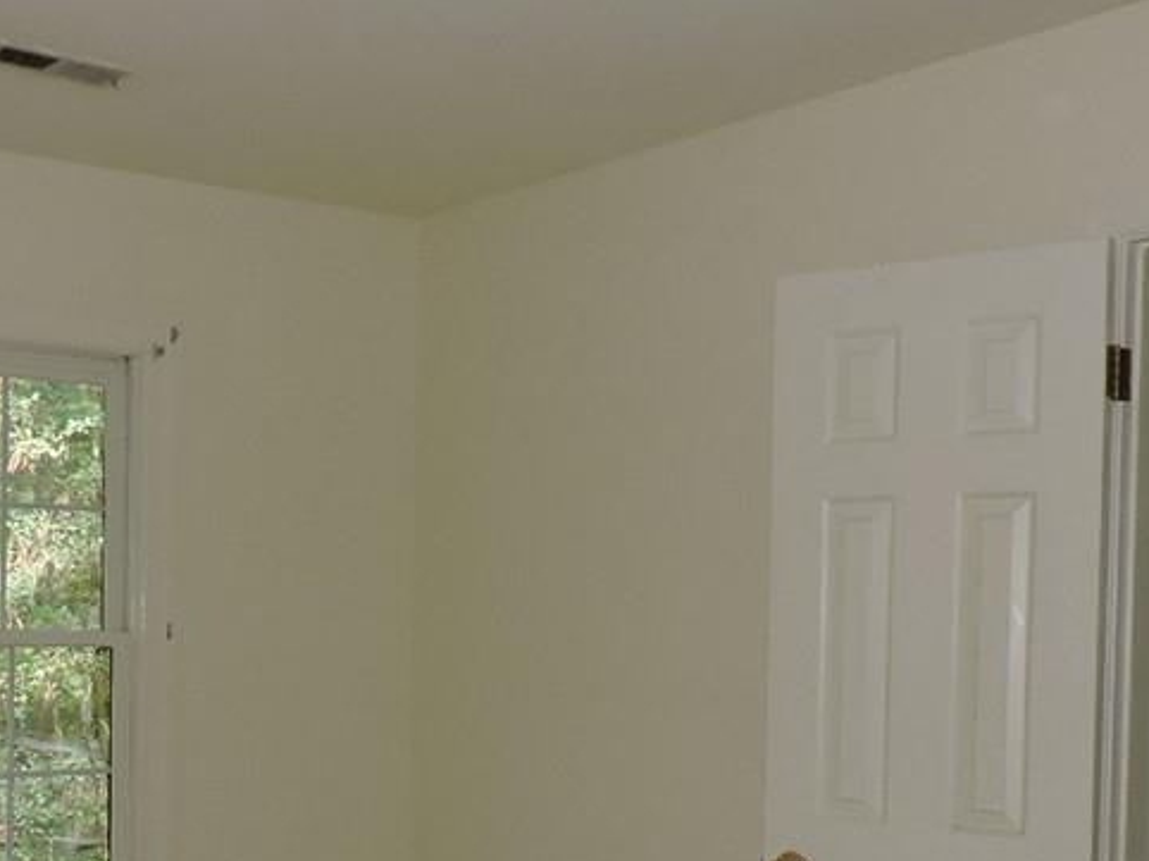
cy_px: 682
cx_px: 339
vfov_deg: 28.0
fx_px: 1692
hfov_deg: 36.9
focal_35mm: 51
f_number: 3
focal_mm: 4.3
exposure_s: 1/30
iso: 200
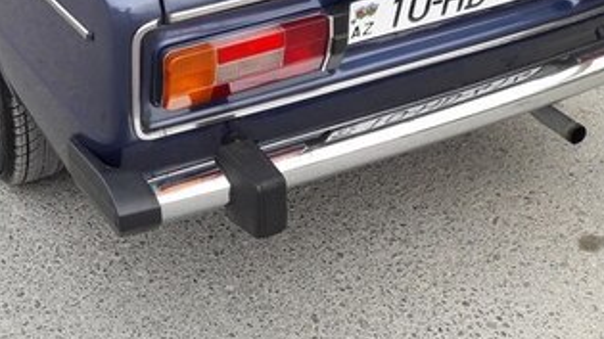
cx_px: 199
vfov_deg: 17.5
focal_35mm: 64
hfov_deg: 32.6
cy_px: -122
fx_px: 1025
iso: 40
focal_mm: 3.7
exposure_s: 1/342
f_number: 1.9
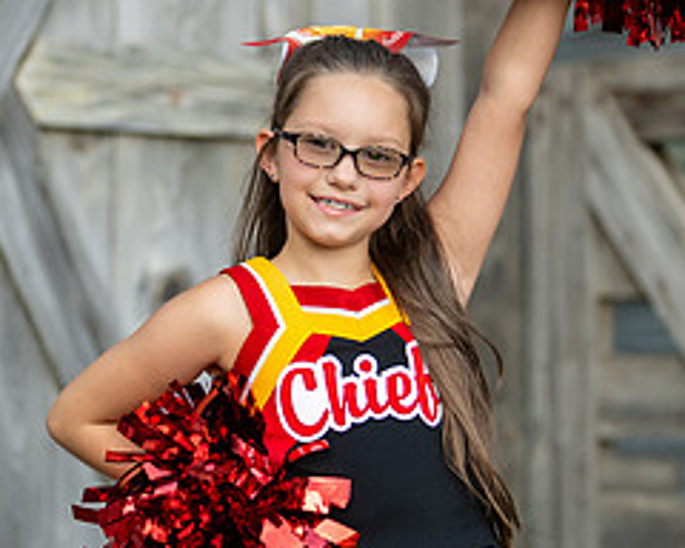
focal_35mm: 126
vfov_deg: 12.2
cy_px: 277
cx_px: 318
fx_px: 2554
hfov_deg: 15.3
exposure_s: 1/1600
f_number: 1.2
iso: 125
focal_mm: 50
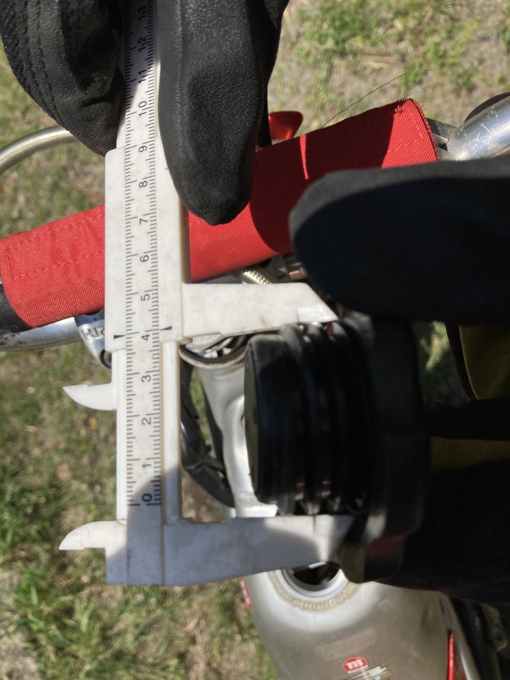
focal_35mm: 28
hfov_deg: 49.7
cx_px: 255
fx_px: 550
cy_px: 340
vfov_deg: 63.4
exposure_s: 1/6024
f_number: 1.8
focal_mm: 3.99
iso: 25
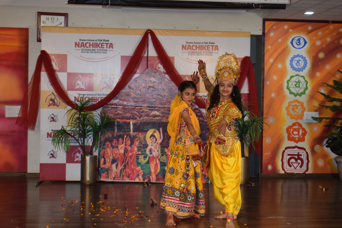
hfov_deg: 31.9
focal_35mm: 63
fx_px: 599
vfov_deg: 21.6
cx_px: 171
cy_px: 116
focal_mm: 40
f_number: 4.8
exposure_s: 1/100
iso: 800
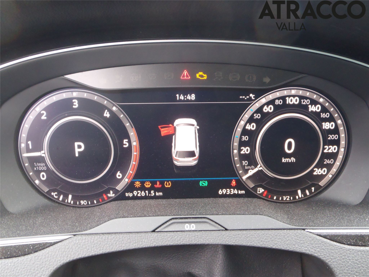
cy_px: 138
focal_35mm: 28
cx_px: 184
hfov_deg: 63.4
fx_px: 298
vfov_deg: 49.7
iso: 200
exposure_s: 1/15
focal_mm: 5
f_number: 3.5
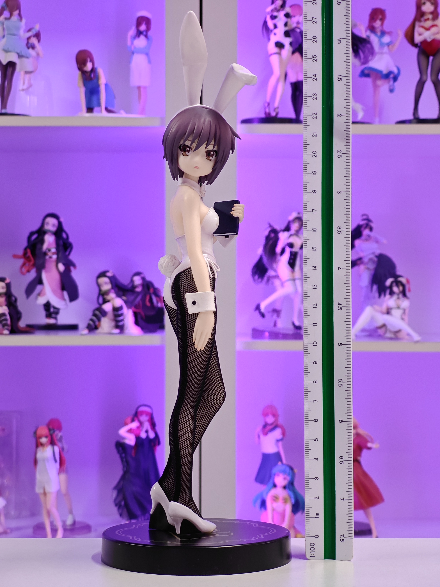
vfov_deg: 24.4
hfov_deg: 18.4
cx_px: 220
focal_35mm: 80
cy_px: 294
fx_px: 1356
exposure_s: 1/25
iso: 1000
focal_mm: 7.48
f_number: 2.4
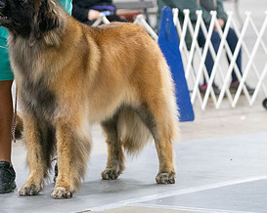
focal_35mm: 265
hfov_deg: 7.3
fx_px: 2093
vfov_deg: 5.8
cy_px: 24
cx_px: 79
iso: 6400
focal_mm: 114
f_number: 2.8
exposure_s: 1/200
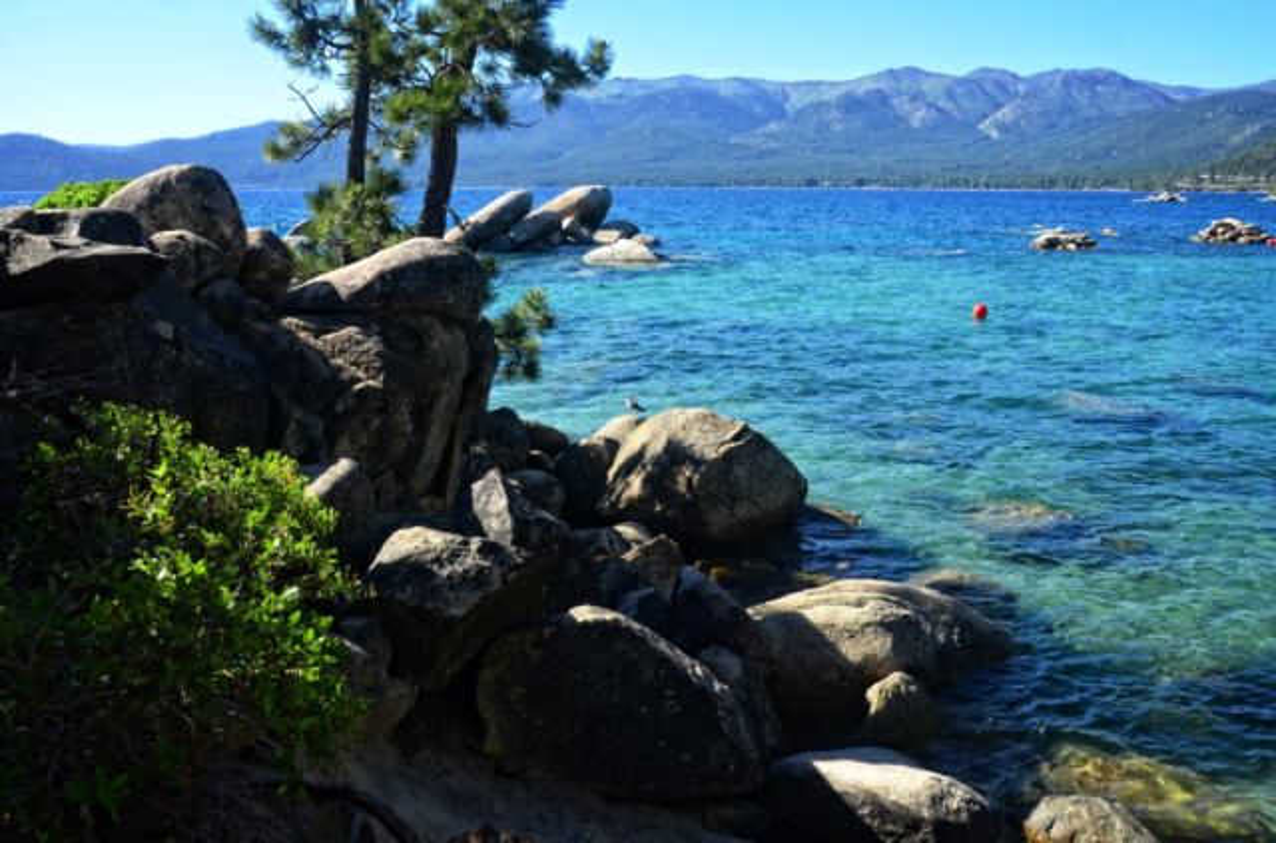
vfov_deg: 43.4
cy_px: 422
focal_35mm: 30
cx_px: 638
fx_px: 1060
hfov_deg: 62.1
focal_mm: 20
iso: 200
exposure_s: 1/60
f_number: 16
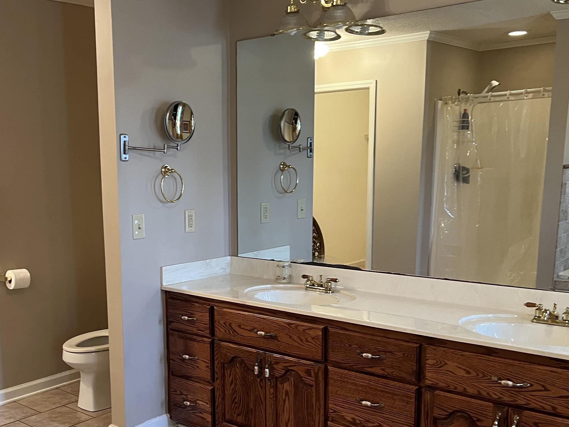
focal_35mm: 42
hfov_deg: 44.4
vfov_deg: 34.1
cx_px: 214
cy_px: 280
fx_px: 690
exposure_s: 1/60
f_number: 1.5
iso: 200
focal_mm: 5.7
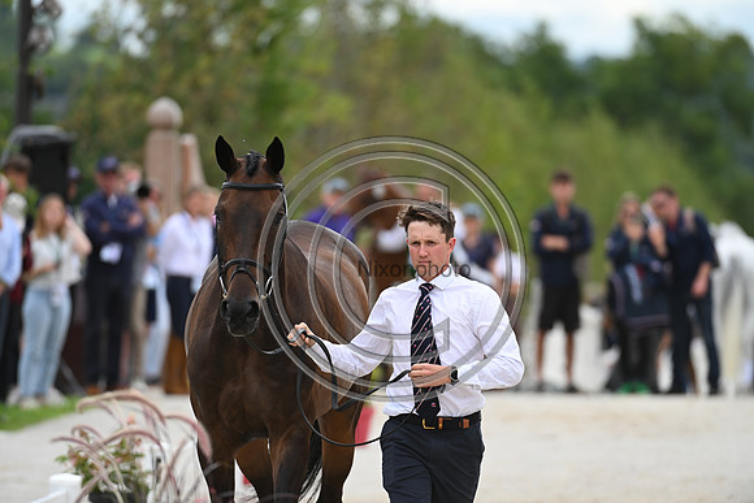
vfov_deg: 3.4
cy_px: 252
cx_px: 377
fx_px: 8379
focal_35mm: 400
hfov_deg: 5.2
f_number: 5.6
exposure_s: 1/1600
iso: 640
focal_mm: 400
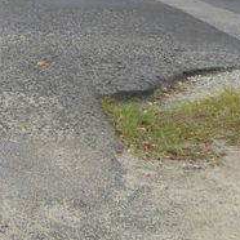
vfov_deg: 14.3
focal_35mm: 118
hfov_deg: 14.3
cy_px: -54
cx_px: -43
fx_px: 926
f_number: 3.5
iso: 80
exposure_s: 1/640
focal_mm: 5.4
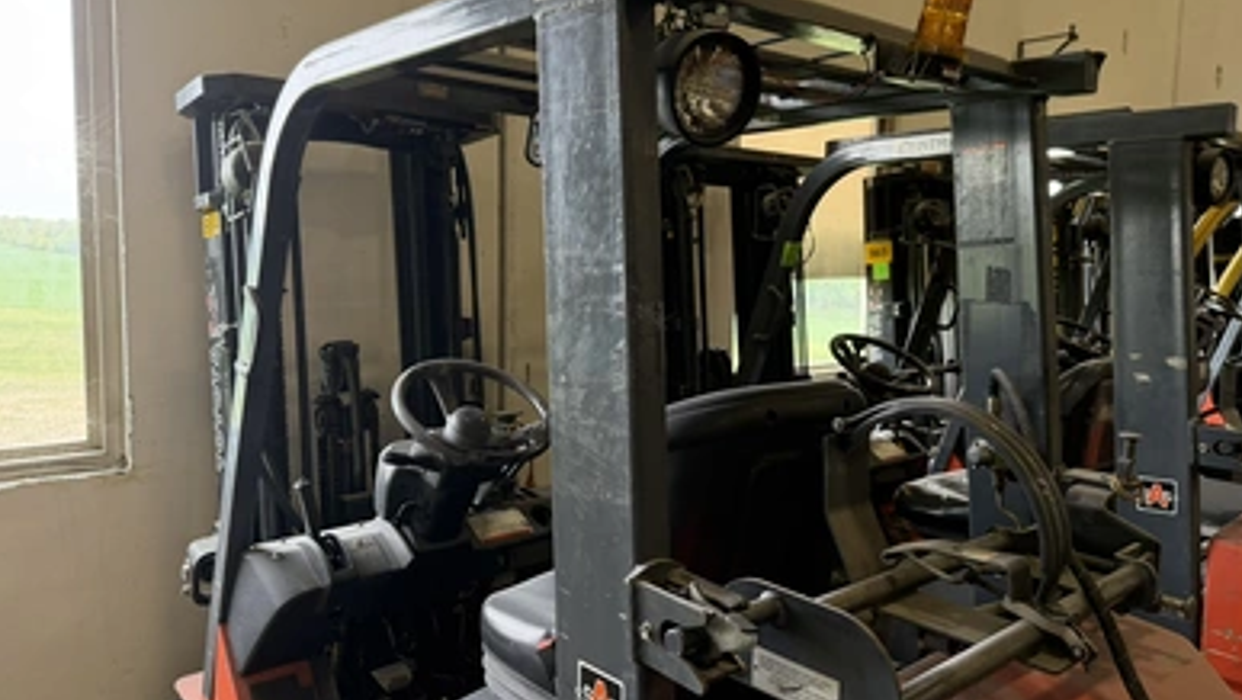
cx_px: 610
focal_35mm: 27
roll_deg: -1.8
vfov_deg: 42.9
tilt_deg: -6.6
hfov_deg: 69.8
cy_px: 340
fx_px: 889
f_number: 1.78
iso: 200
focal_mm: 6.76
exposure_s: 1/107
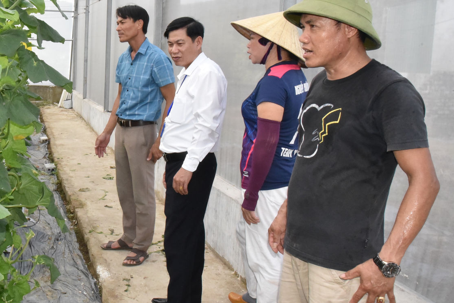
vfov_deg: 30.5
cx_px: 75
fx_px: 555
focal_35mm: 44
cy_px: 134
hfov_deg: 42.0
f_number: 22
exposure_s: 1/250
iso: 5000
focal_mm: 24
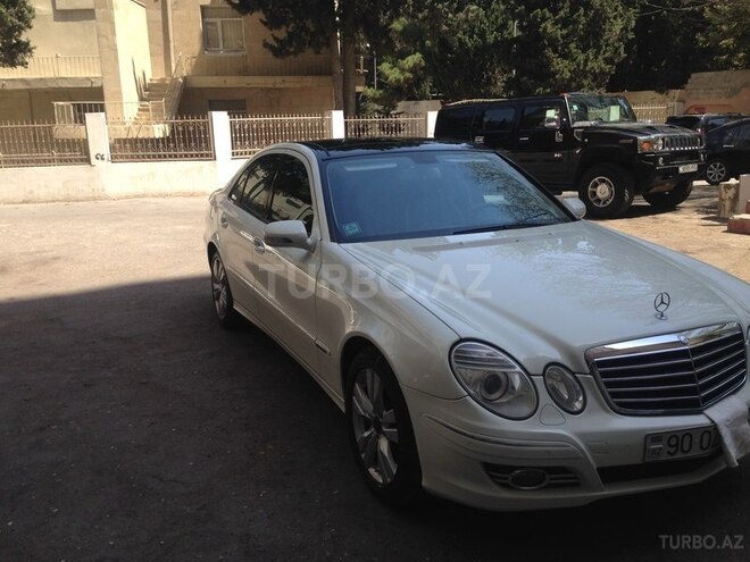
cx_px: 375
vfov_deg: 42.9
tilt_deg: -14.1
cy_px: 281
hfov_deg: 55.4
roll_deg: +1.3
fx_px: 715
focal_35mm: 33
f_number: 2.4
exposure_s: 1/742
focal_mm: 4.12
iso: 50
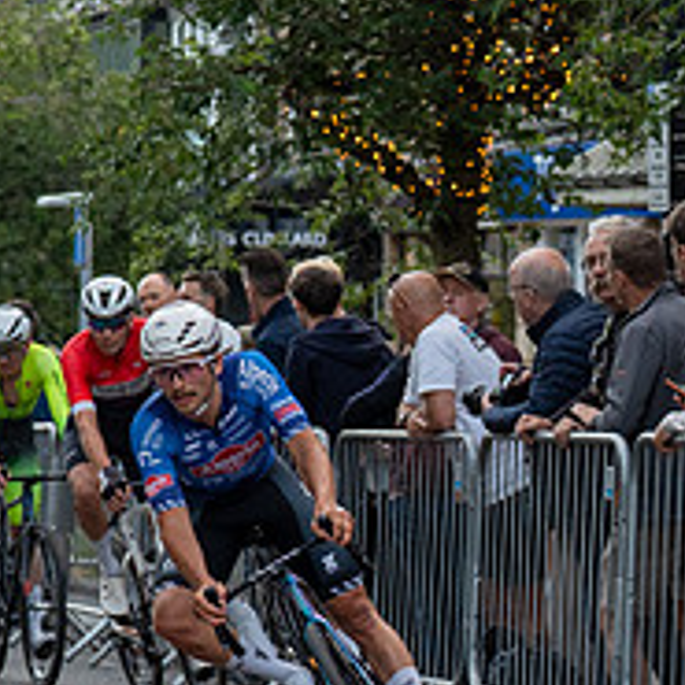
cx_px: 197
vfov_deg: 7.3
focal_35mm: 239
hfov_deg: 7.3
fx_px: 5351
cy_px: 356
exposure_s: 1/800
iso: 1600
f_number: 3.5
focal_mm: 70
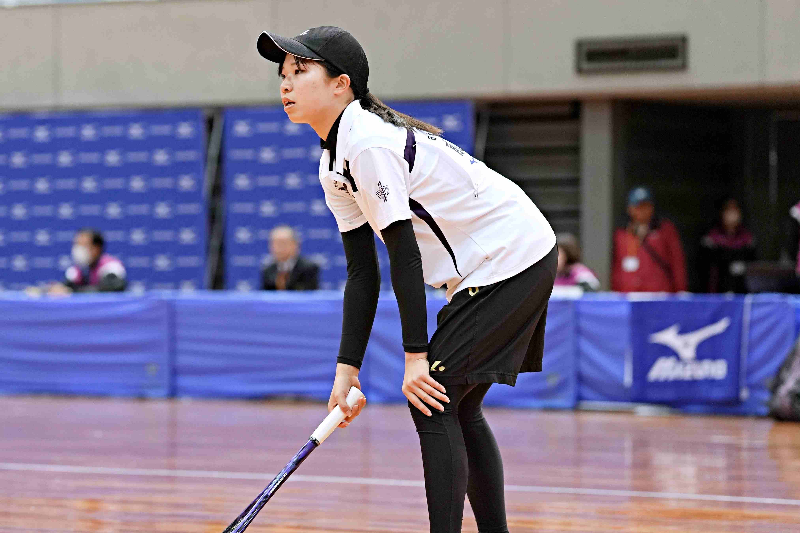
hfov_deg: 12.5
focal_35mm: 164
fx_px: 3644
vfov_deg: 8.4
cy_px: 229
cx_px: 282
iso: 1600
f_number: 2.8
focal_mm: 111
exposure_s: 1/400
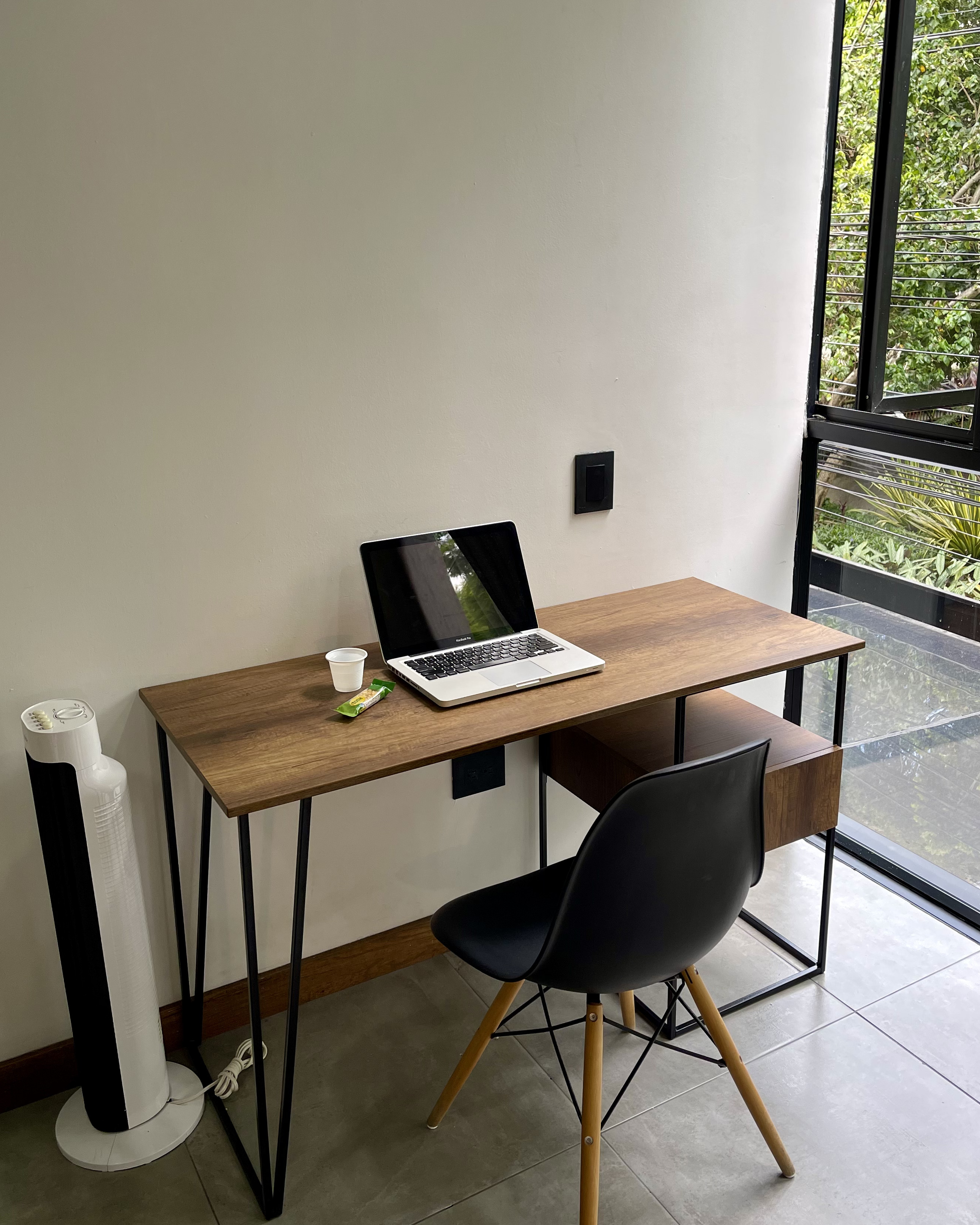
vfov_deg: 57.2
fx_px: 1124
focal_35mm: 31
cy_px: 584
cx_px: 530
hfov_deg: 47.1
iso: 50
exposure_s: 1/120
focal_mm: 5.1
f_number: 1.6
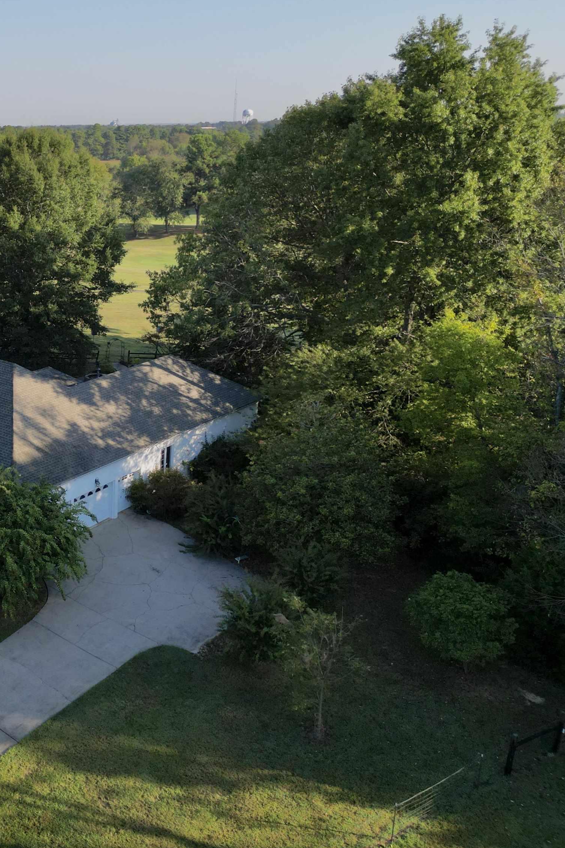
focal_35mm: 34
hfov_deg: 35.8
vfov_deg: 55.8
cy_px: 419
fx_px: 800
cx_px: 23
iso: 100
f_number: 1.7
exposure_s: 1/1500
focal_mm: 6.72
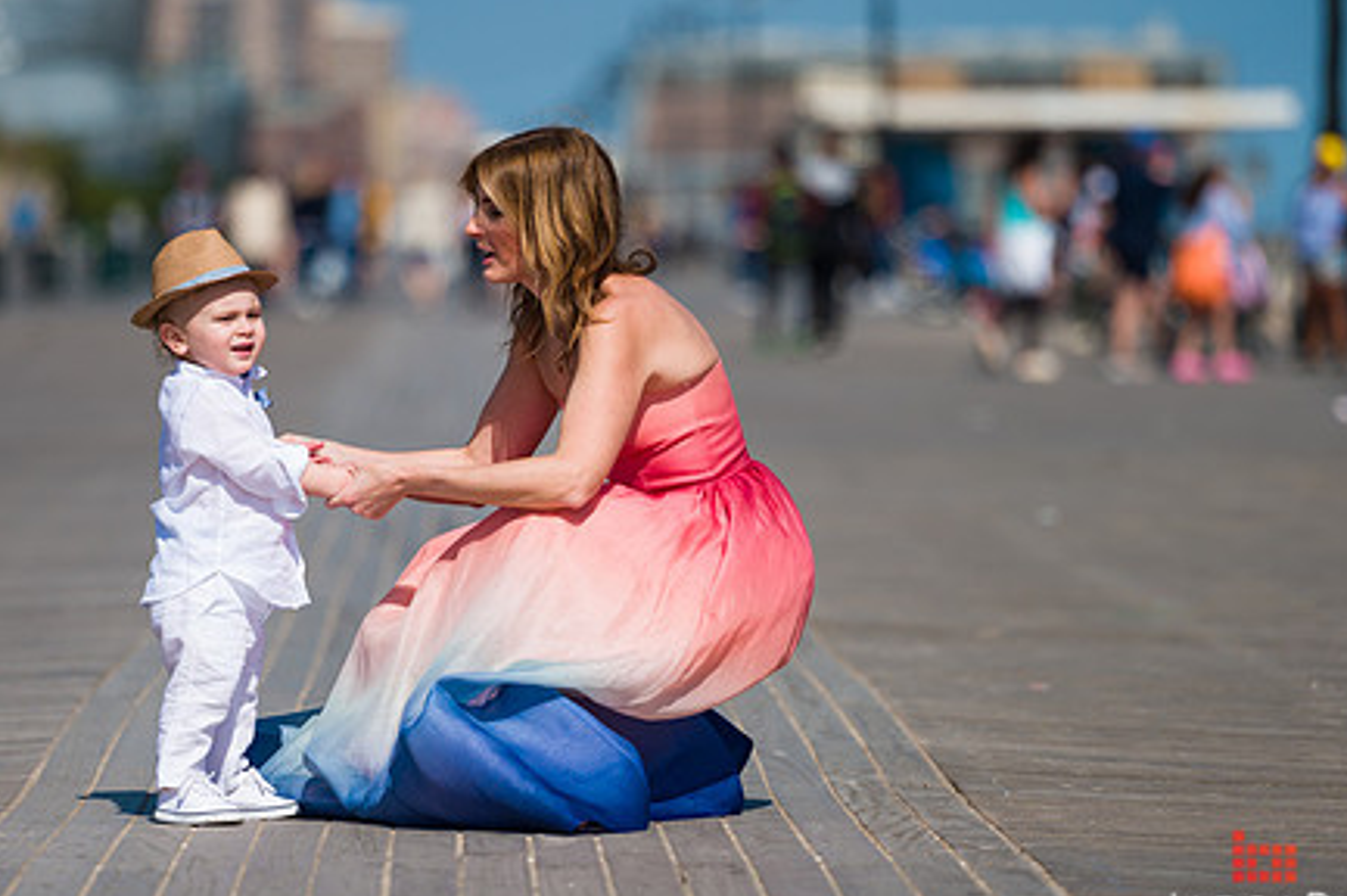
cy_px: 392
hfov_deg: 7.7
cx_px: 551
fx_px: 10020
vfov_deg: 5.1
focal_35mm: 268
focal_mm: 200
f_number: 3.2
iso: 200
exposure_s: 1/8000
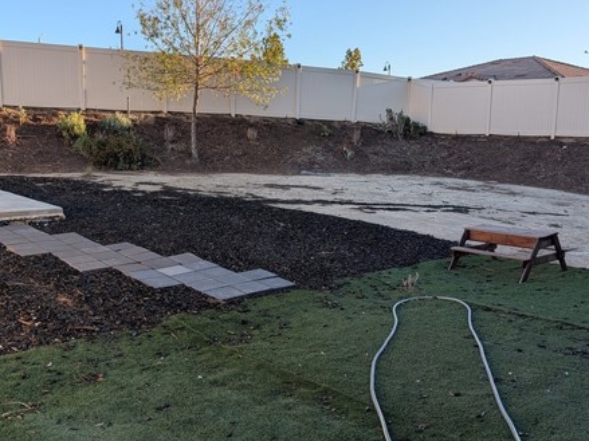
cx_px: 301
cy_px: 238
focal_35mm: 35
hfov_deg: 52.6
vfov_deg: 40.7
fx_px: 595
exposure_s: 1/459
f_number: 1.68
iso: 20
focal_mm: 6.9
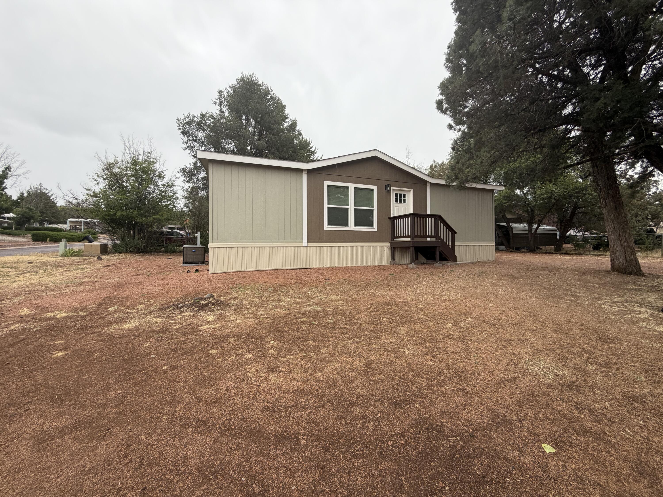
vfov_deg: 85.7
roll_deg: +0.9
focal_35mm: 14
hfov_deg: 102.1
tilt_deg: -0.7
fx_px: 268
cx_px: 332
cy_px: 248
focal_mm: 2.22
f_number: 2.2
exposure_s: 1/121
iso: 125
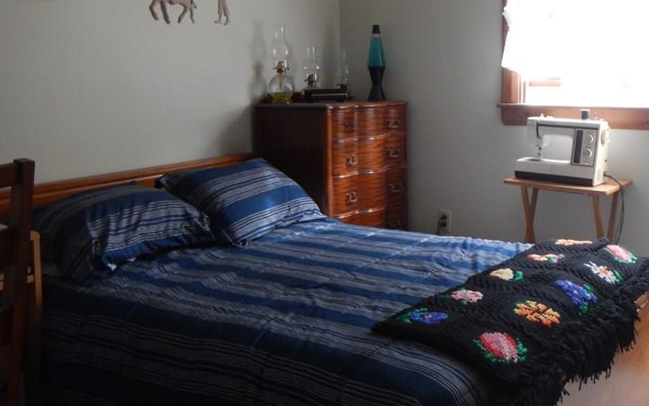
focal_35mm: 43
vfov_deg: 29.7
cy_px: 135
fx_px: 761
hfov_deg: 46.0
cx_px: 379
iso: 400
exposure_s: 1/10
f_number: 3.9
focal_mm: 5
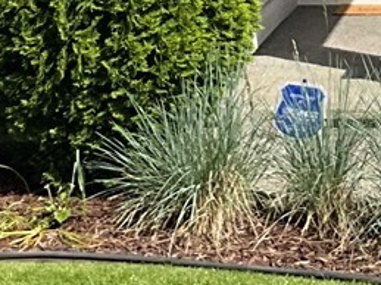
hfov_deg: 10.8
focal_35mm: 179
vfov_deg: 8.0
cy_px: -253
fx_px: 1969
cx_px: 499
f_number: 1.8
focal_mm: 3
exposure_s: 1/2227
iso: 25
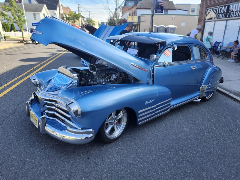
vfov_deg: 56.8
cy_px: 90
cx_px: 122
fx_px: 166
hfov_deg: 71.6
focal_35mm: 24
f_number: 1.8
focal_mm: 5.54
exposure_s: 1/303
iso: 25
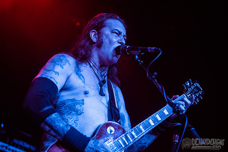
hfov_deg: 25.4
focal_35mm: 80
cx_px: 114
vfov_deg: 17.1
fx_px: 507
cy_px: 76
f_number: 3.2
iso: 3200
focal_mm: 80
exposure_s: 1/200
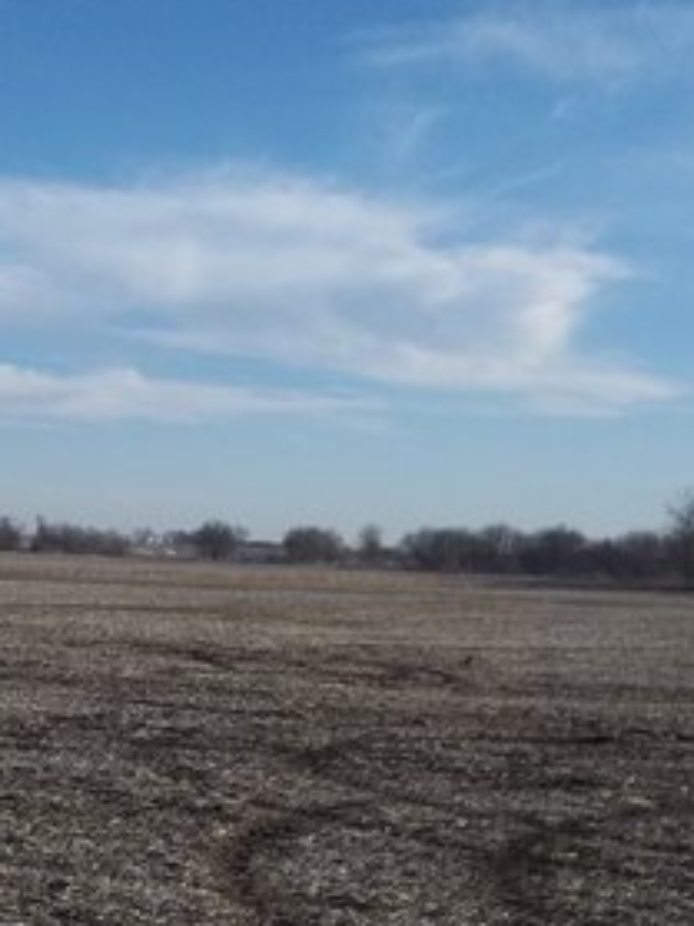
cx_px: -355
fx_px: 2274
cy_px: 667
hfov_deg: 15.9
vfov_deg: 22.9
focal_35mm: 85
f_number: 10.1
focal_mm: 6.6
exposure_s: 1/160
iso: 80
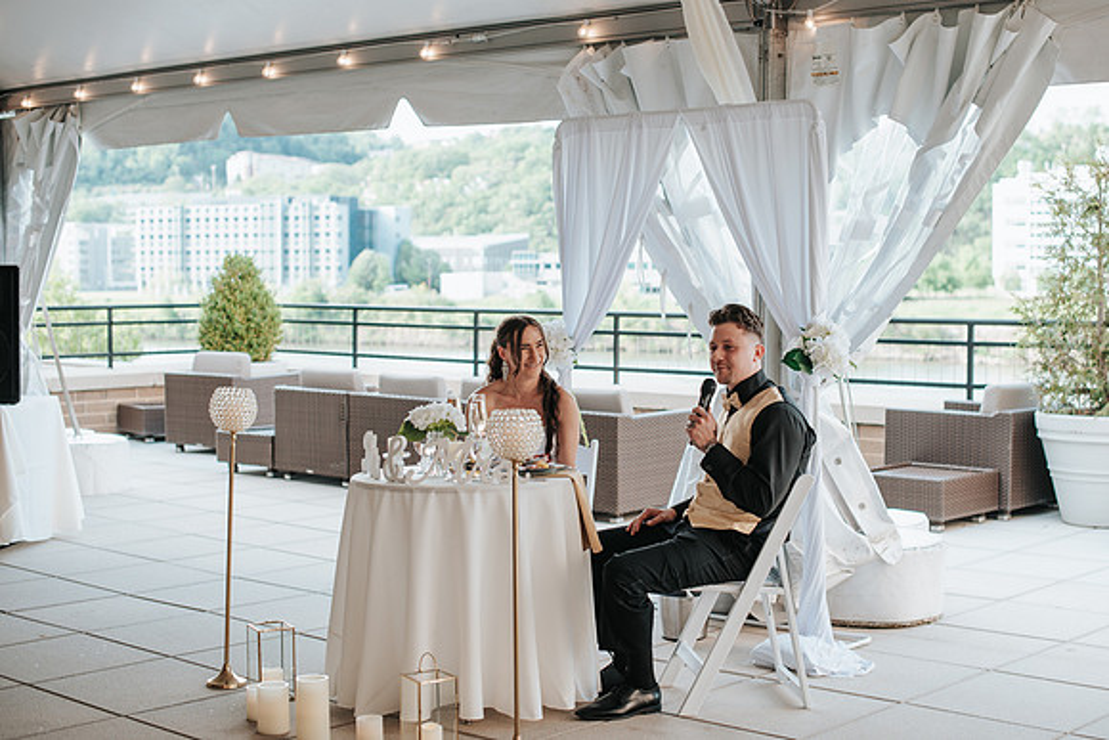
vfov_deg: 24.8
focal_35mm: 54
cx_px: 595
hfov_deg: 36.5
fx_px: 1679
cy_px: 343
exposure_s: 1/160
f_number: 2.8
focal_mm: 50
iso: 100
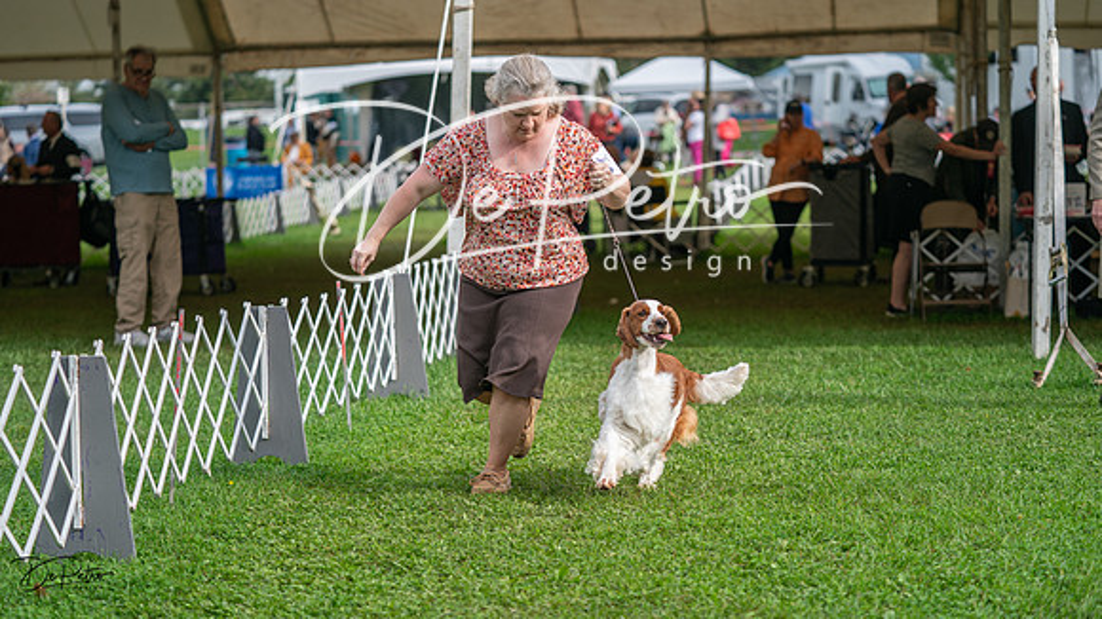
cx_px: 551
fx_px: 2540
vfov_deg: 13.9
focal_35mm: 87
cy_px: 310
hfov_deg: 24.5
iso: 100
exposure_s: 1/1000
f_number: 2.8
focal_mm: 83
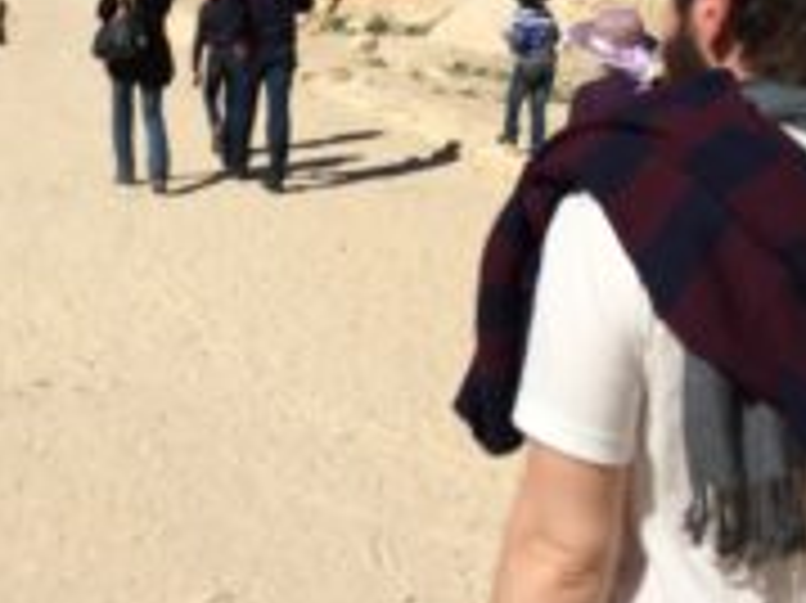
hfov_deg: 28.7
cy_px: -50
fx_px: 1559
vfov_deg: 20.9
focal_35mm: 67
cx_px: 239
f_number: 2.2
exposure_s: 1/4115
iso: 40
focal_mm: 4.12
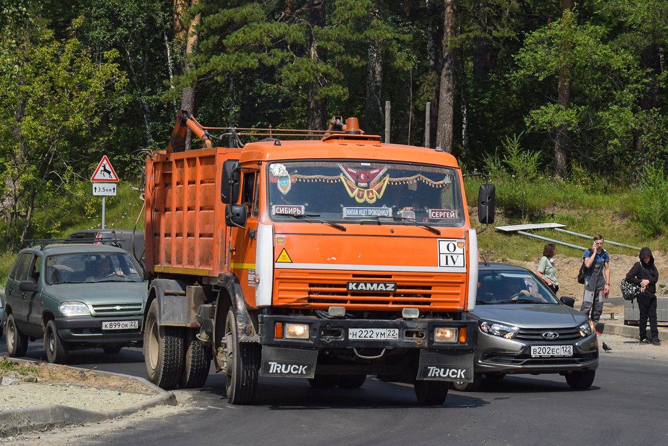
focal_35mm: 82
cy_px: 223
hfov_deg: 24.6
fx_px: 1531
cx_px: 334
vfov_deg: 16.6
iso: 200
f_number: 7.1
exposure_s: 1/1000
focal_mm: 55
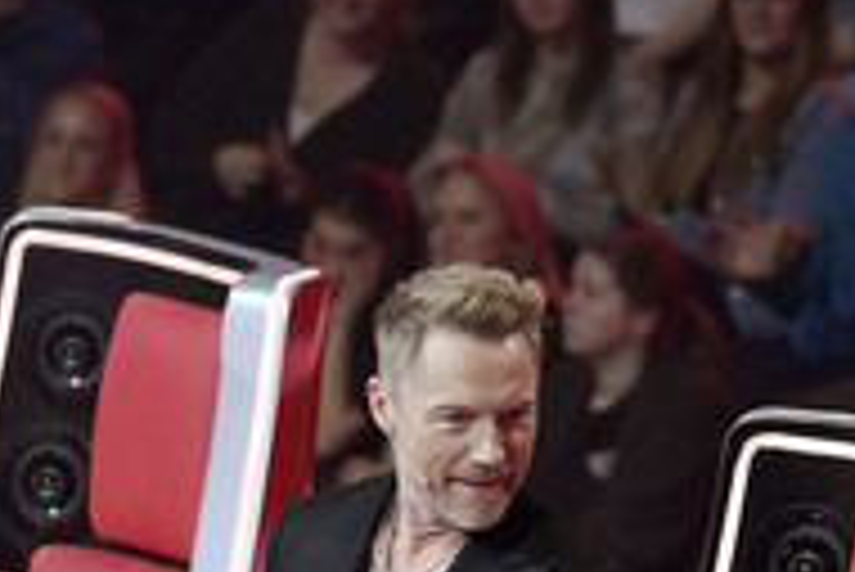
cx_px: 326
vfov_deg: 2.6
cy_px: 649
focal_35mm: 521
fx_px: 12383
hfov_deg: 4.0
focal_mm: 220
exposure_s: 1/320
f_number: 5.6
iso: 12800
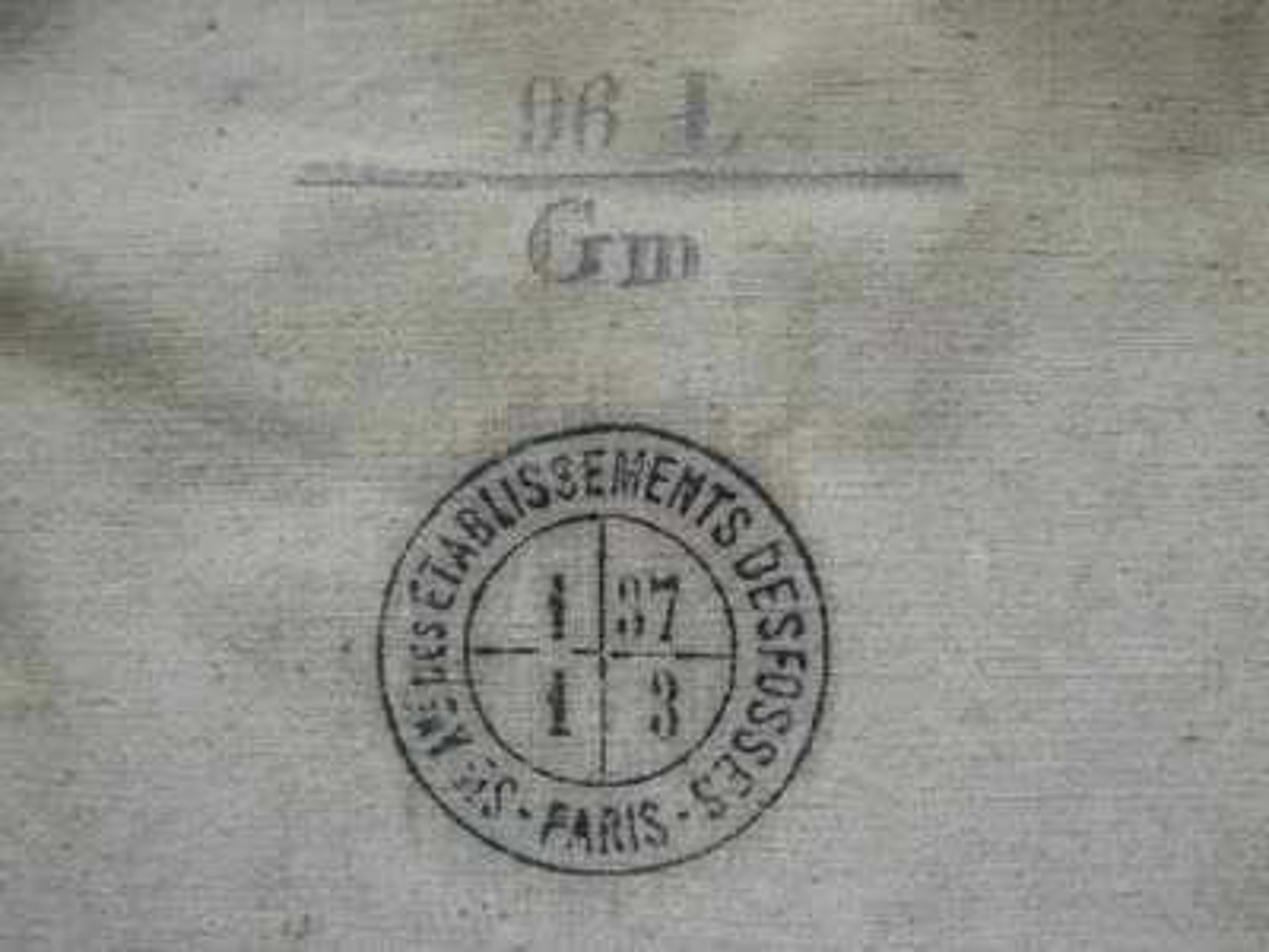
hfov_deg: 49.0
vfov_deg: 37.7
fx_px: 1393
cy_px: 476
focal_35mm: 38
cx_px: 634
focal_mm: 6.3
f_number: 2.9
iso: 79
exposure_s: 1/17.9
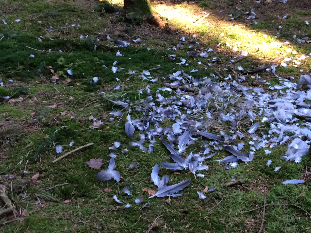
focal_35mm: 52
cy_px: 86
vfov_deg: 27.9
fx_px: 467
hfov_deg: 35.9
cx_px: 237
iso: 80
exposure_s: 1/33
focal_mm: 4.15
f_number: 2.2
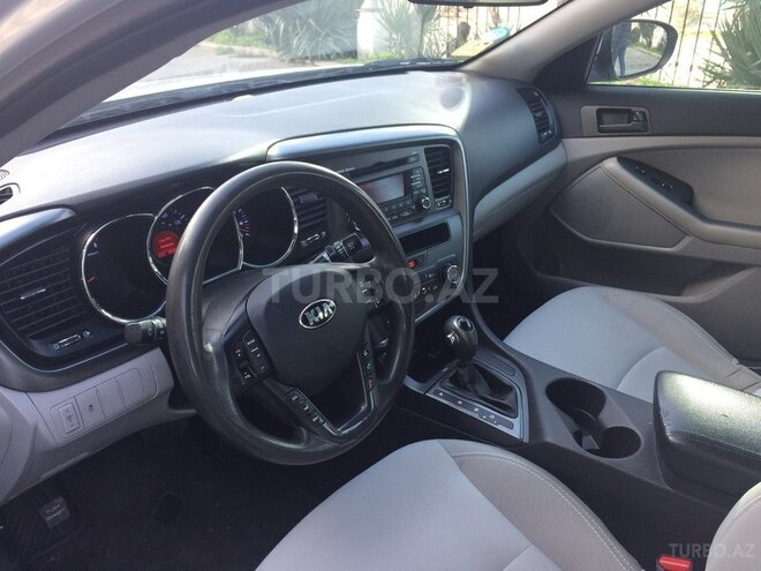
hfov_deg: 61.7
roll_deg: -0.5
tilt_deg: -28.8
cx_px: 380
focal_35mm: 29
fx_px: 638
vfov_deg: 48.2
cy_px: 286
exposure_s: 1/100
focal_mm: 4.15
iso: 64
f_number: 2.2
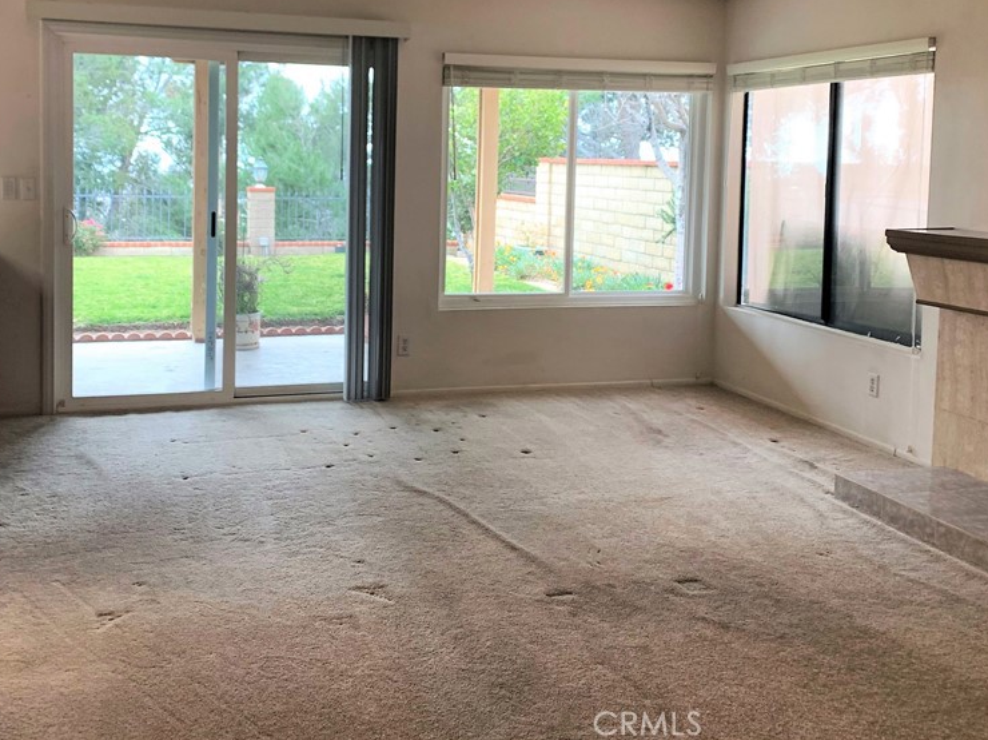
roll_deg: +1.3
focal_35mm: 36
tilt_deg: -5.0
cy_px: 230
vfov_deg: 39.0
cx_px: 450
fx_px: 1027
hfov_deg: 51.3
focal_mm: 4.25
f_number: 1.8
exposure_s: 1/60
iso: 80
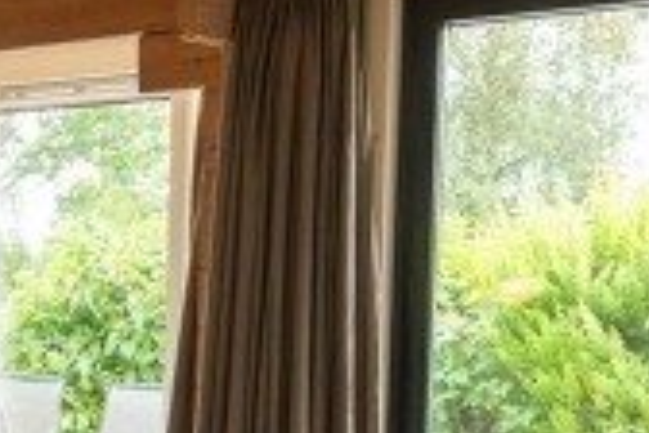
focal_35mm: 94
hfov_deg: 19.4
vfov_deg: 14.4
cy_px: 418
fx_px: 1694
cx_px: -274
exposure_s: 1/125
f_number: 10
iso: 1250
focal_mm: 26.3
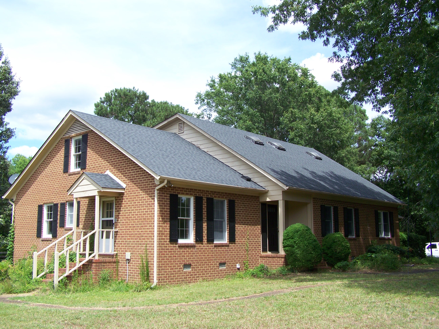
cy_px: 164
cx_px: 220
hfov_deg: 49.0
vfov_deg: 37.7
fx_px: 482
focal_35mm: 38
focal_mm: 6.3
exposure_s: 1/250
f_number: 4
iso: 64
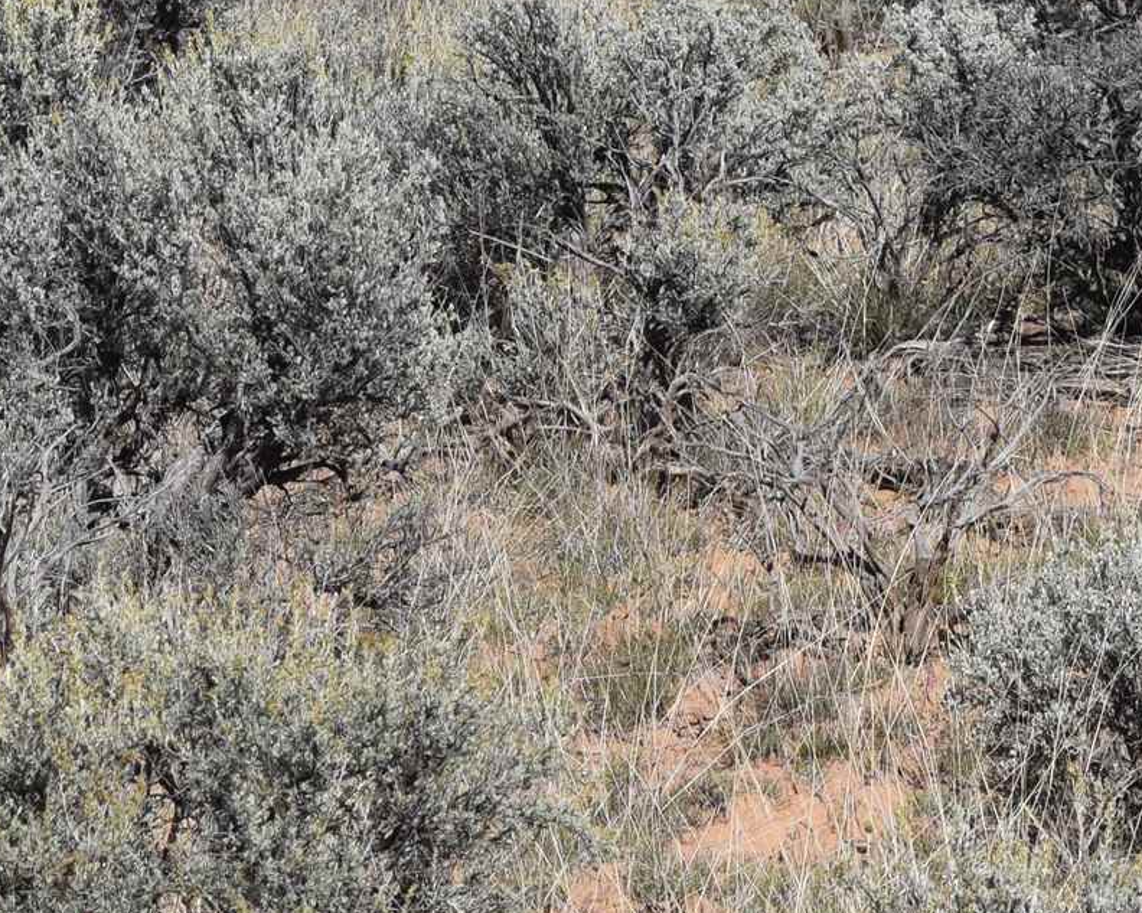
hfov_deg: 6.8
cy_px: -314
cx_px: 29
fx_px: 9595
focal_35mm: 284
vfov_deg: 5.4
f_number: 11
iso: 200
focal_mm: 52
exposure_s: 1/500
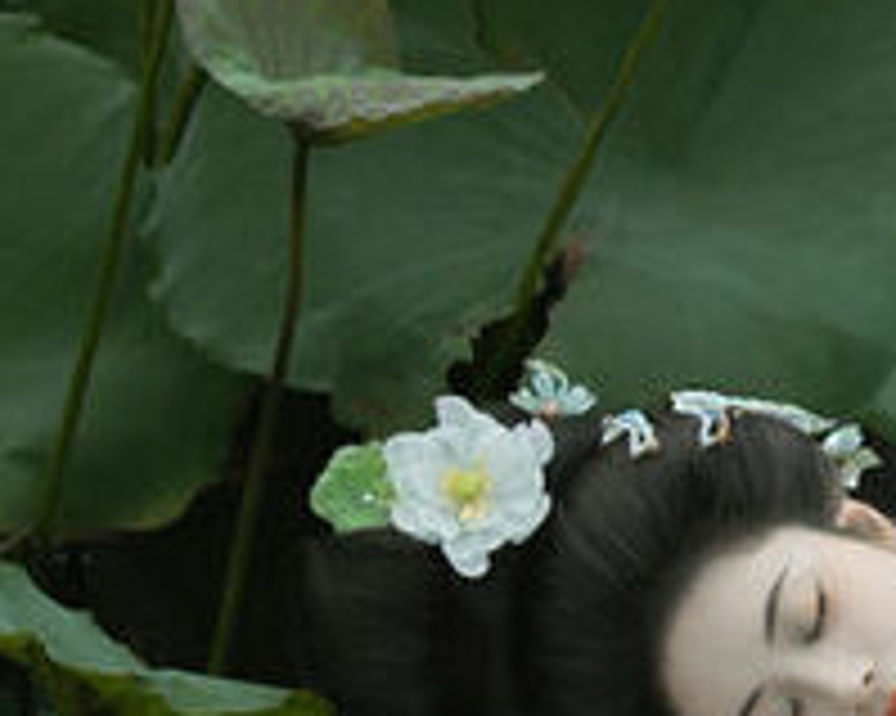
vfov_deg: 3.1
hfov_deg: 3.9
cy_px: 905
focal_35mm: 496
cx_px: 1778
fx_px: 13147
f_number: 2.8
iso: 100
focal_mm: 100
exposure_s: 1/500
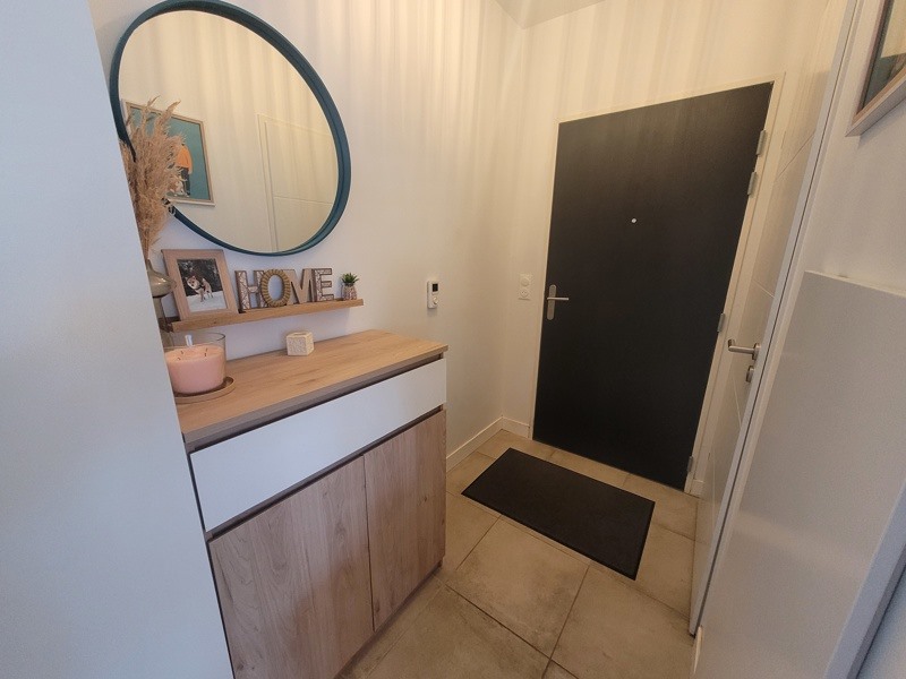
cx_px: 453
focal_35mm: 13
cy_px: 340
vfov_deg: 89.9
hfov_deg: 106.2
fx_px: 340
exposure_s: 1/50
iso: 320
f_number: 2.2
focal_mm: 1.74
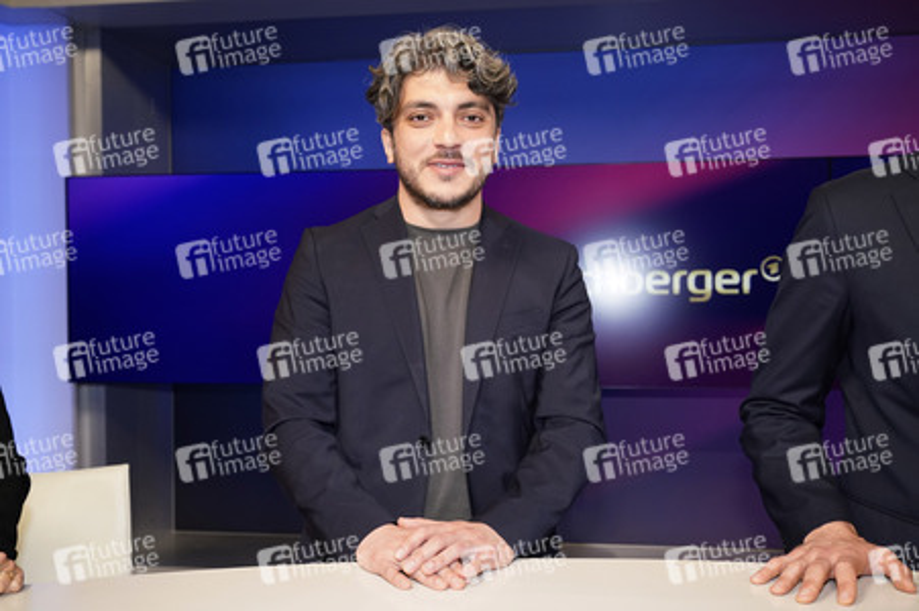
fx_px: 816
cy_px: 306
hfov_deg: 58.8
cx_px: 460
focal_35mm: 32
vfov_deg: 41.1
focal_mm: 32
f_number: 5
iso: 2000
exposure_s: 1/125
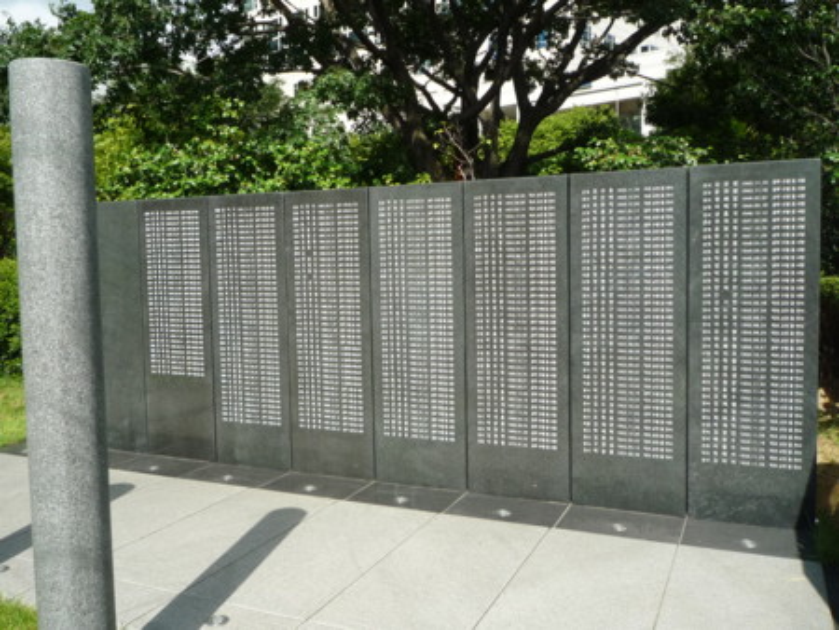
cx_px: 420
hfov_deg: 58.3
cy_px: 315
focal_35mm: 31
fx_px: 752
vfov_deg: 45.5
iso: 100
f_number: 4
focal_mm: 4.4
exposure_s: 1/500
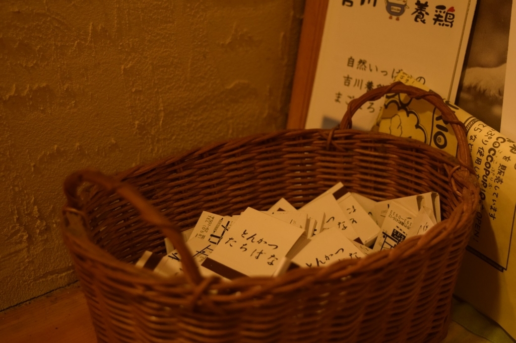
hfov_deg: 35.1
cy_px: 172
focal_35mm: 57
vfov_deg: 23.8
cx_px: 258
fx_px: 817
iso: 1600
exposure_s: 1/60
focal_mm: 38
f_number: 4.8
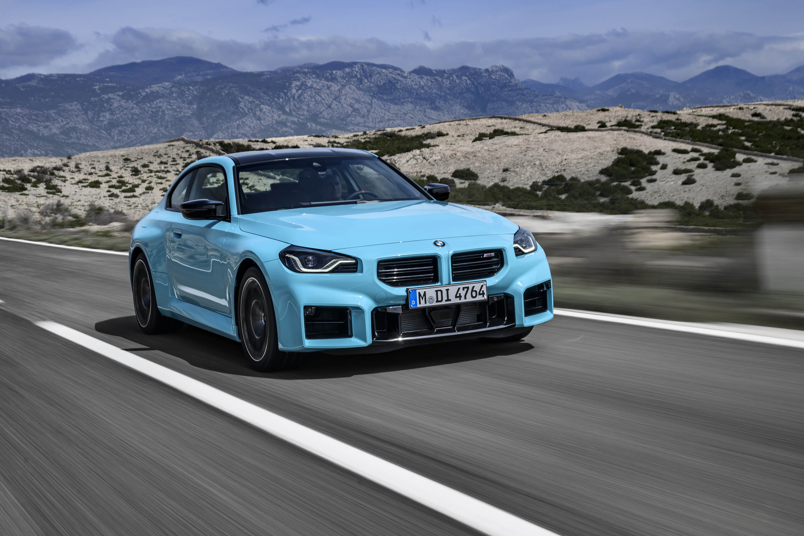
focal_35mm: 56
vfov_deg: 24.2
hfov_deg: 35.6
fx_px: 1251
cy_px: 256
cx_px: 384
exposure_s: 1/13
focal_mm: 51
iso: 32
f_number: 13
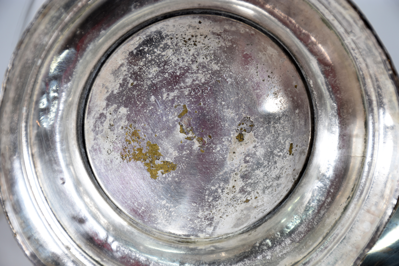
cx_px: 200
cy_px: 133
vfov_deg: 12.2
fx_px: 1247
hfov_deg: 18.2
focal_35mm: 112
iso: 250
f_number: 6.3
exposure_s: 1/60
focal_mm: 75
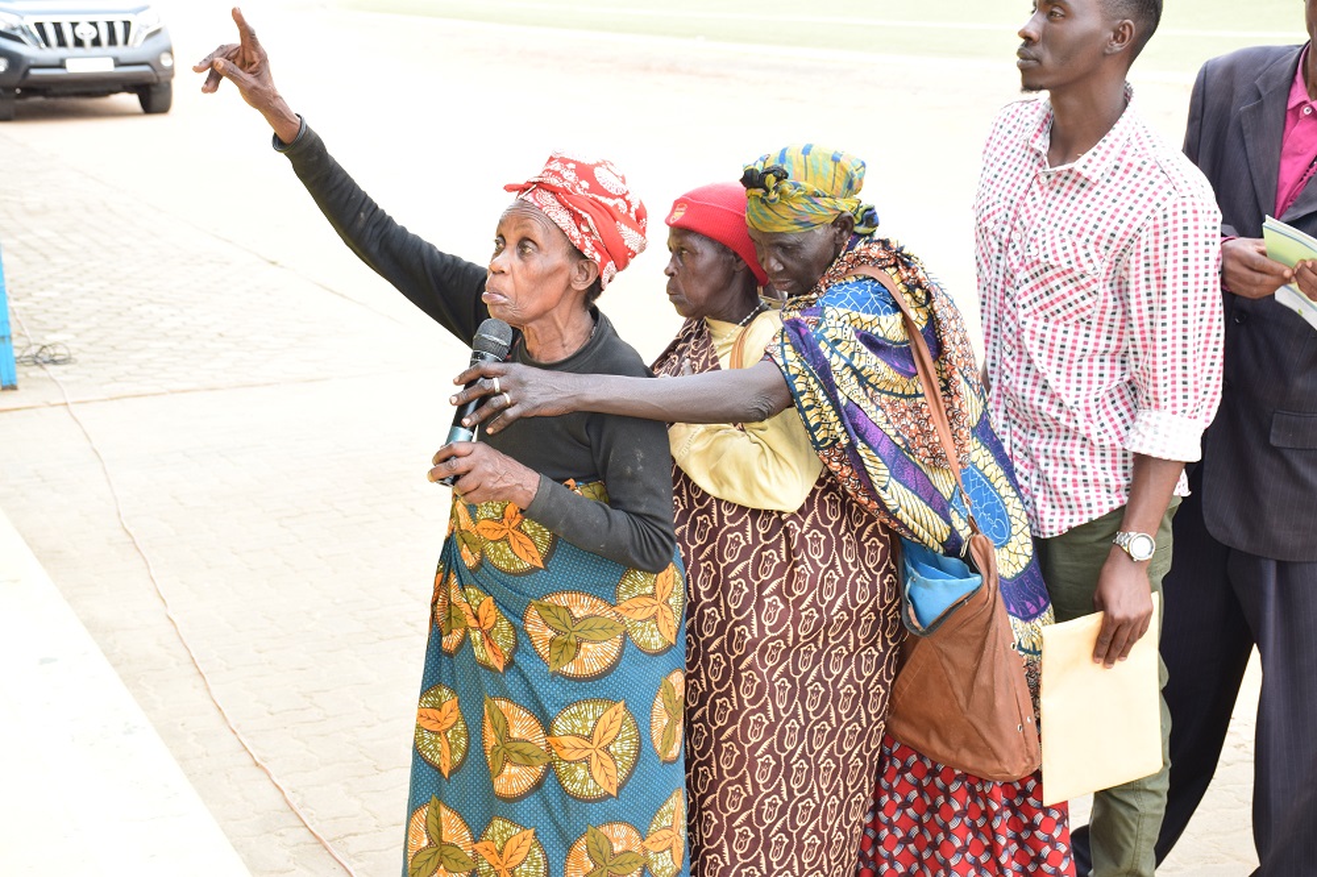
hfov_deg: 31.9
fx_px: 2304
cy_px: 438
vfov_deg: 21.6
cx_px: 658
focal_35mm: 63
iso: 500
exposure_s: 1/90
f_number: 8
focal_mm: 42
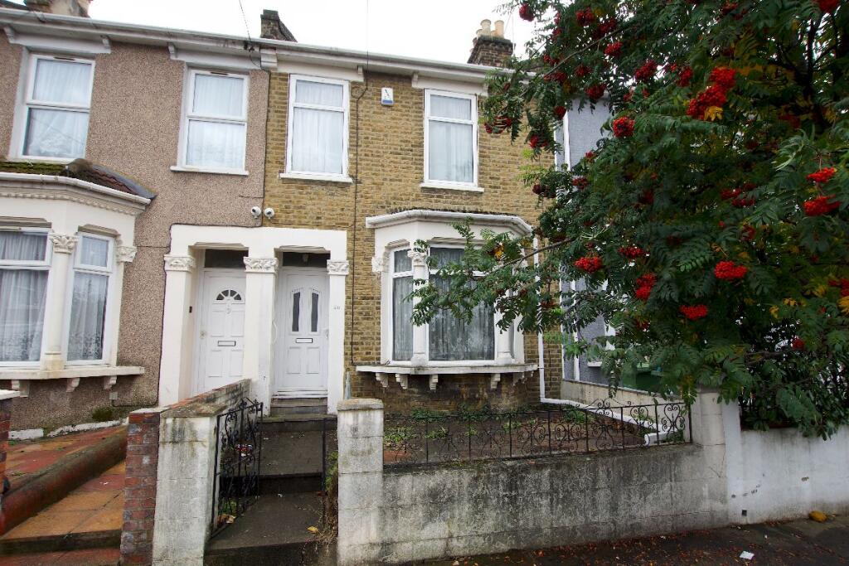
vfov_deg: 72.1
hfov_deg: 95.0
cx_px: 424
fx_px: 389
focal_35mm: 16
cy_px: 283
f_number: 8
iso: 250
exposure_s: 1/50
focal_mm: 11
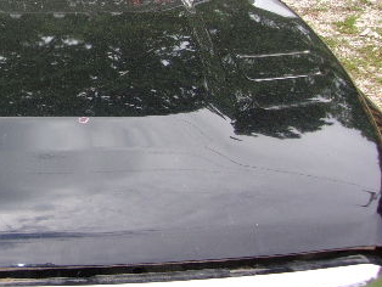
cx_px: 35
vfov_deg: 26.3
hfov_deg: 33.0
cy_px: 78
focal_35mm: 55
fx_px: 607
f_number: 3
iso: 80
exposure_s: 1/400
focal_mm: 4.9
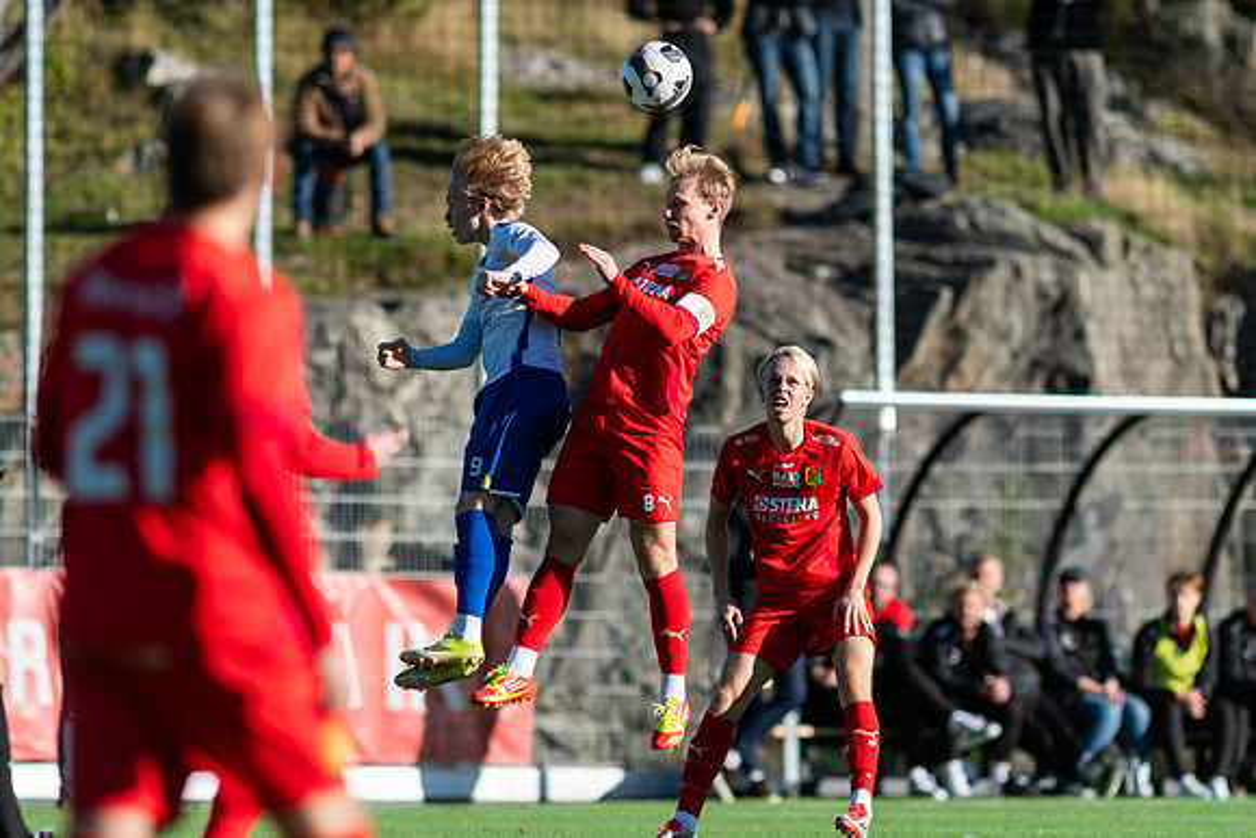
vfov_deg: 3.1
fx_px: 15703
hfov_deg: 4.6
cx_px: 628
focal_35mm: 450
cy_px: 419
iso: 140
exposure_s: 1/2000
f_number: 3.2
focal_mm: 300
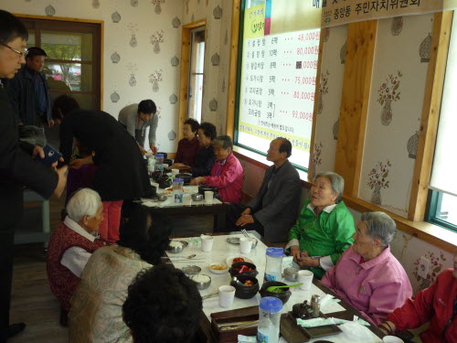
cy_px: 172
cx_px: 228
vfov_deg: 42.9
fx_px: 436
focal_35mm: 33
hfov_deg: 55.4
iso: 100
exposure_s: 1/100
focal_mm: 5.5
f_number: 2.8
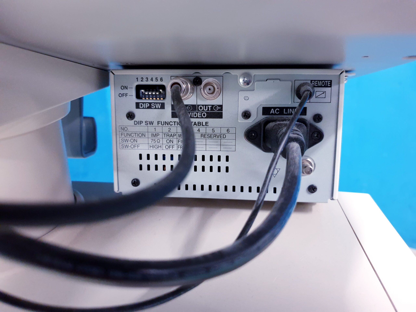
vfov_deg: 53.1
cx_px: 208
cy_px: 156
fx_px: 312
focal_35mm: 26
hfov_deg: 67.3
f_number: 1.5
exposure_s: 1/13
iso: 320
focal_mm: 4.3
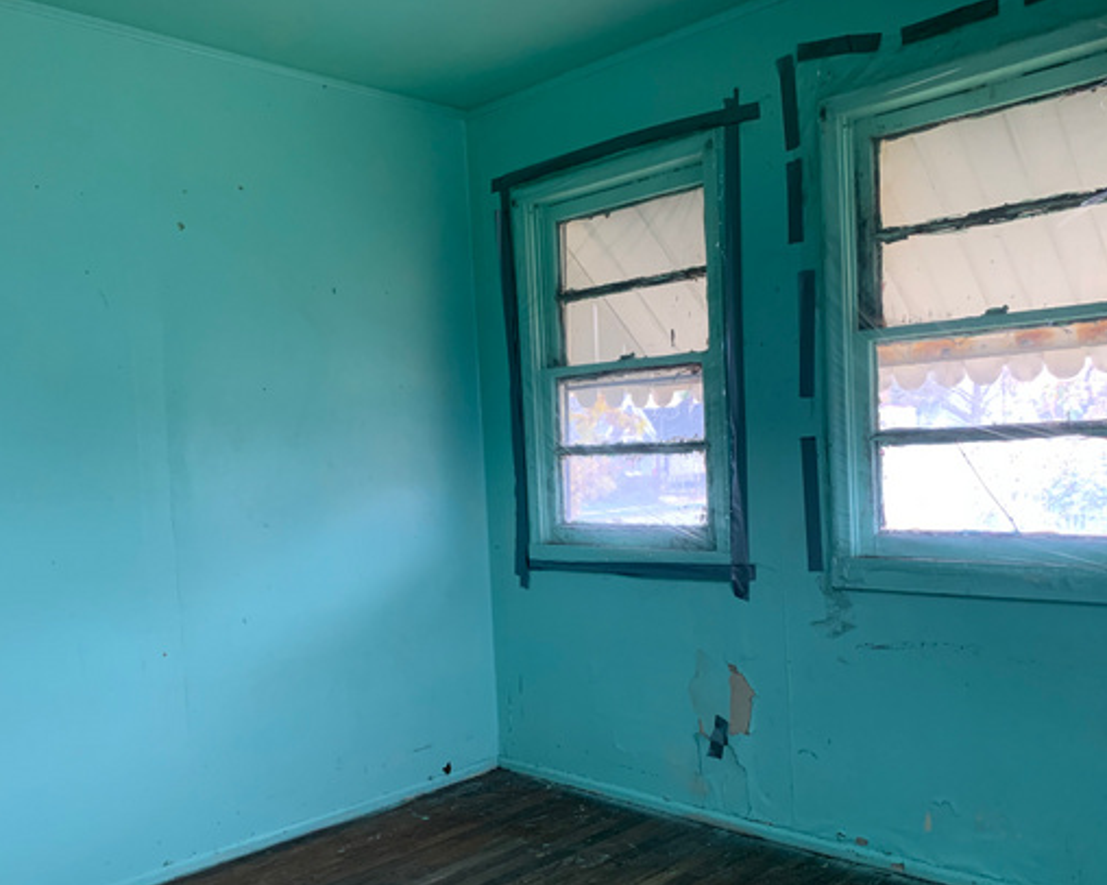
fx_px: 1048
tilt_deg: -3.7
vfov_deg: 45.7
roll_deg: +1.2
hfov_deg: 55.7
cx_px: 554
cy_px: 504
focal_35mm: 32
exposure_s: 1/60
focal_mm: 4.25
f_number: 1.8
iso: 125
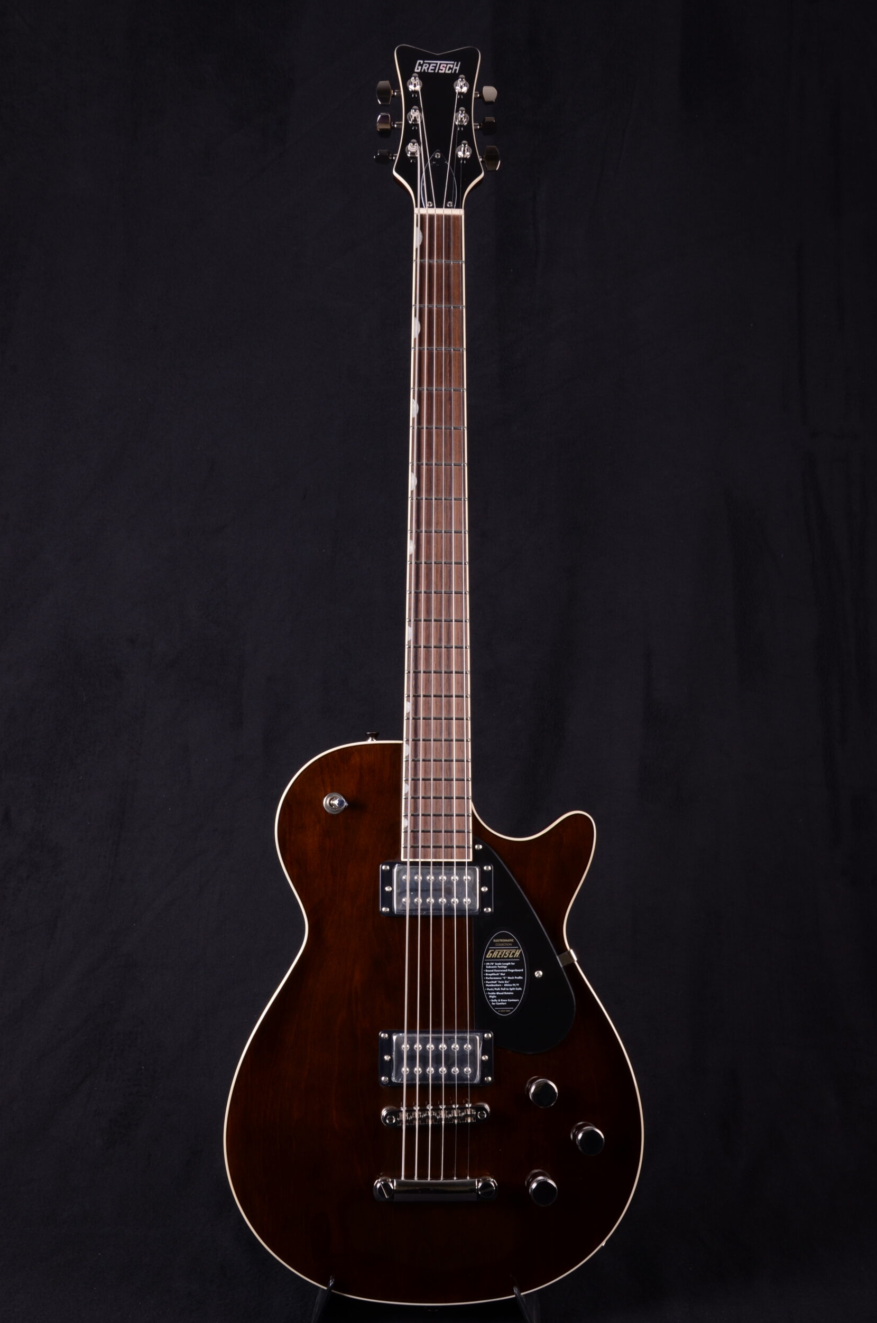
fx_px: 1688
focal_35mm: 46
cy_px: 666
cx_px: 436
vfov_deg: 42.8
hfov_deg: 29.1
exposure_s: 1/200
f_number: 13
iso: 200
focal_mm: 30
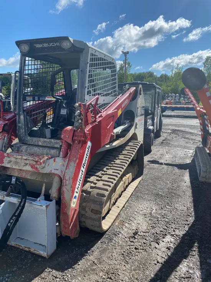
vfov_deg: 67.3
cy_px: 141
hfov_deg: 53.1
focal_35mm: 26
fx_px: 211
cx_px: 106
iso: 32
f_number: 1.8
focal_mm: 4.25
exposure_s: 1/2315
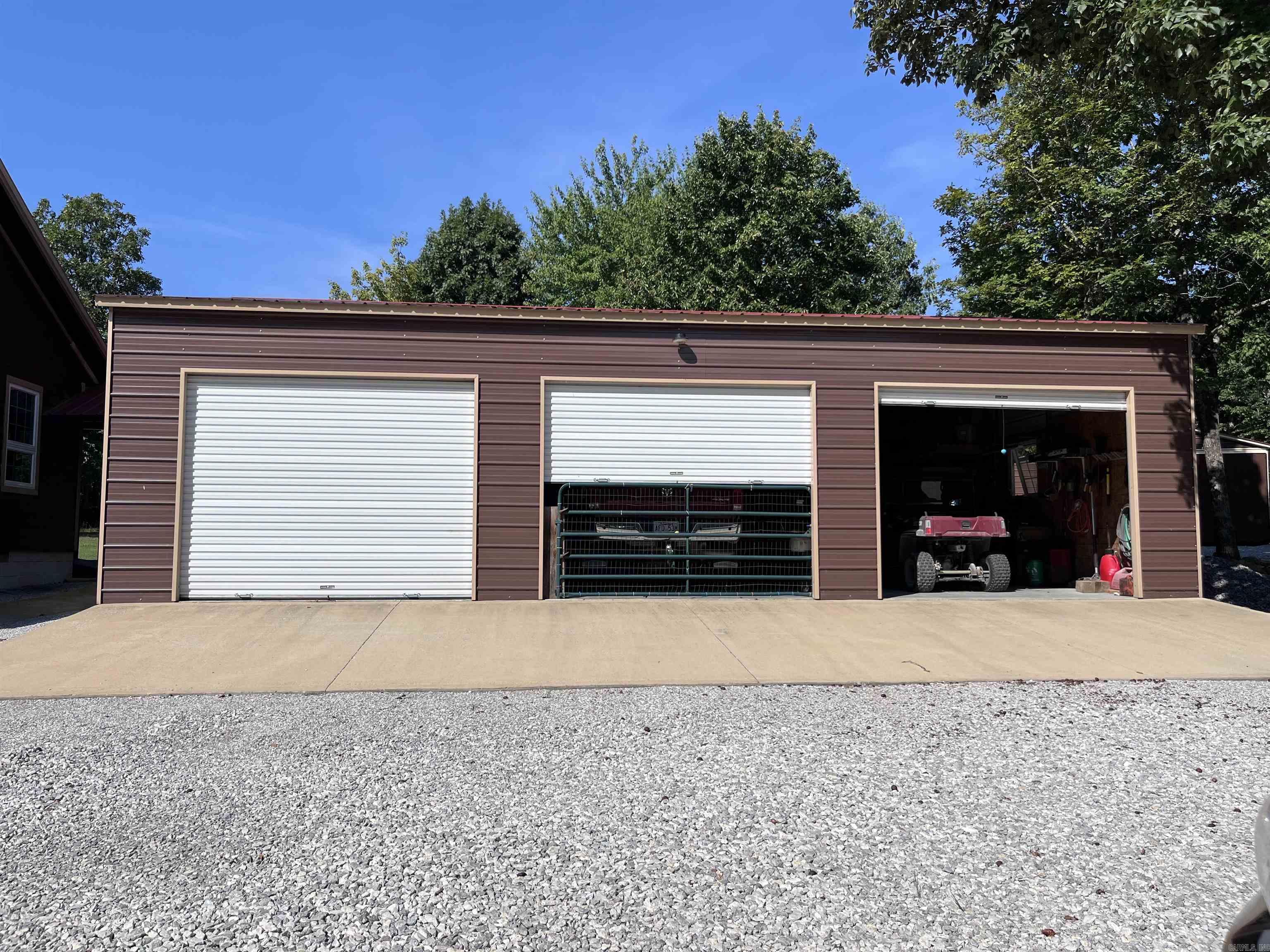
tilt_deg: +5.2
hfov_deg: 67.3
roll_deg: -0.1
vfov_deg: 53.1
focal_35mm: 26
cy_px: 476
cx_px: 635
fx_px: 954
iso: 50
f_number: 1.6
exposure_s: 1/6173
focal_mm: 5.1
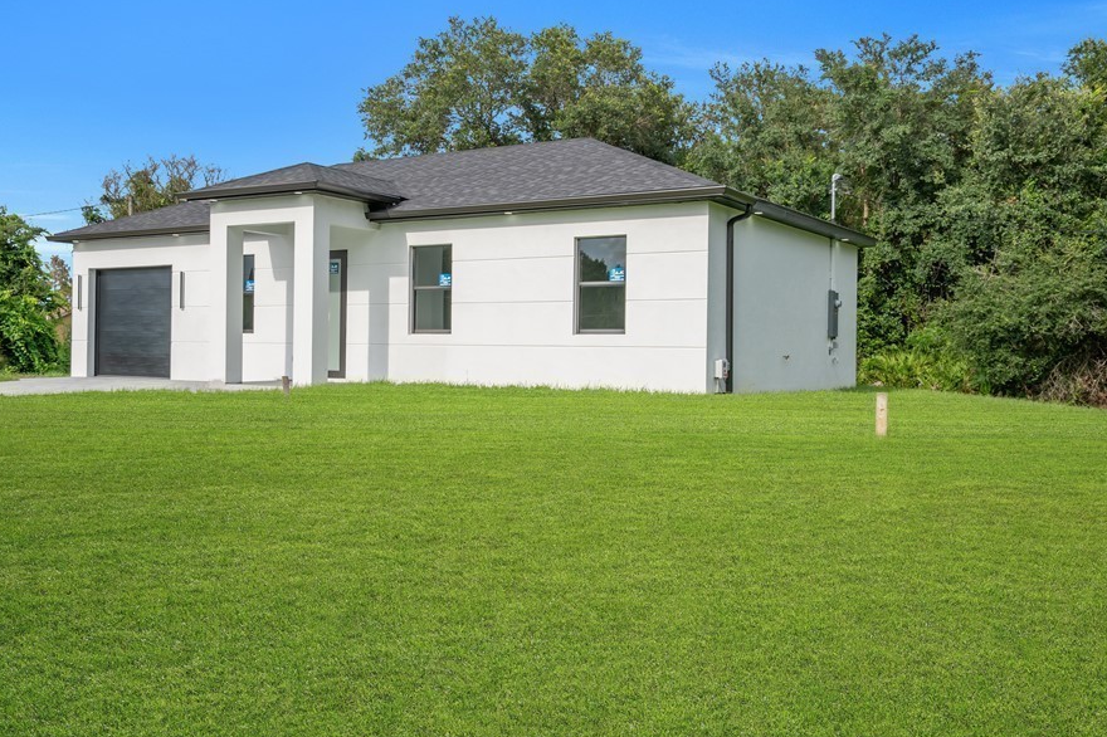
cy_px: 340
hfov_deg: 51.5
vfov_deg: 35.9
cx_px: 441
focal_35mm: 37
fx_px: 1137
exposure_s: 1/200
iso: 100
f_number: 7.1
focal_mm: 20
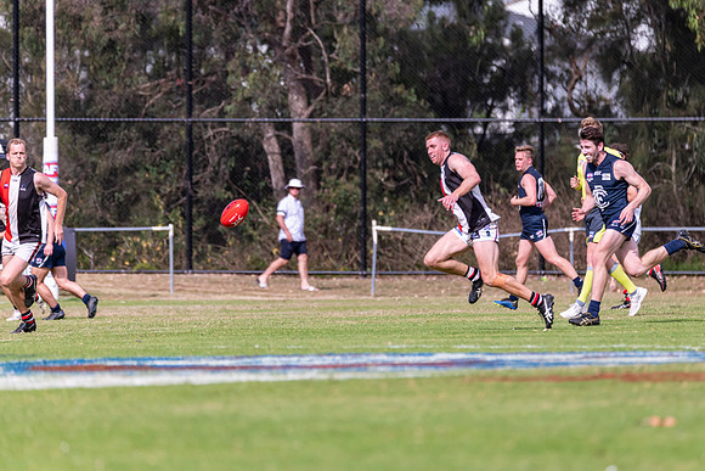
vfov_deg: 3.0
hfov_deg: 4.5
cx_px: 378
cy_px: 222
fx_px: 8909
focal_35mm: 455
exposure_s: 1/2500
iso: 800
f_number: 6.3
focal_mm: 420
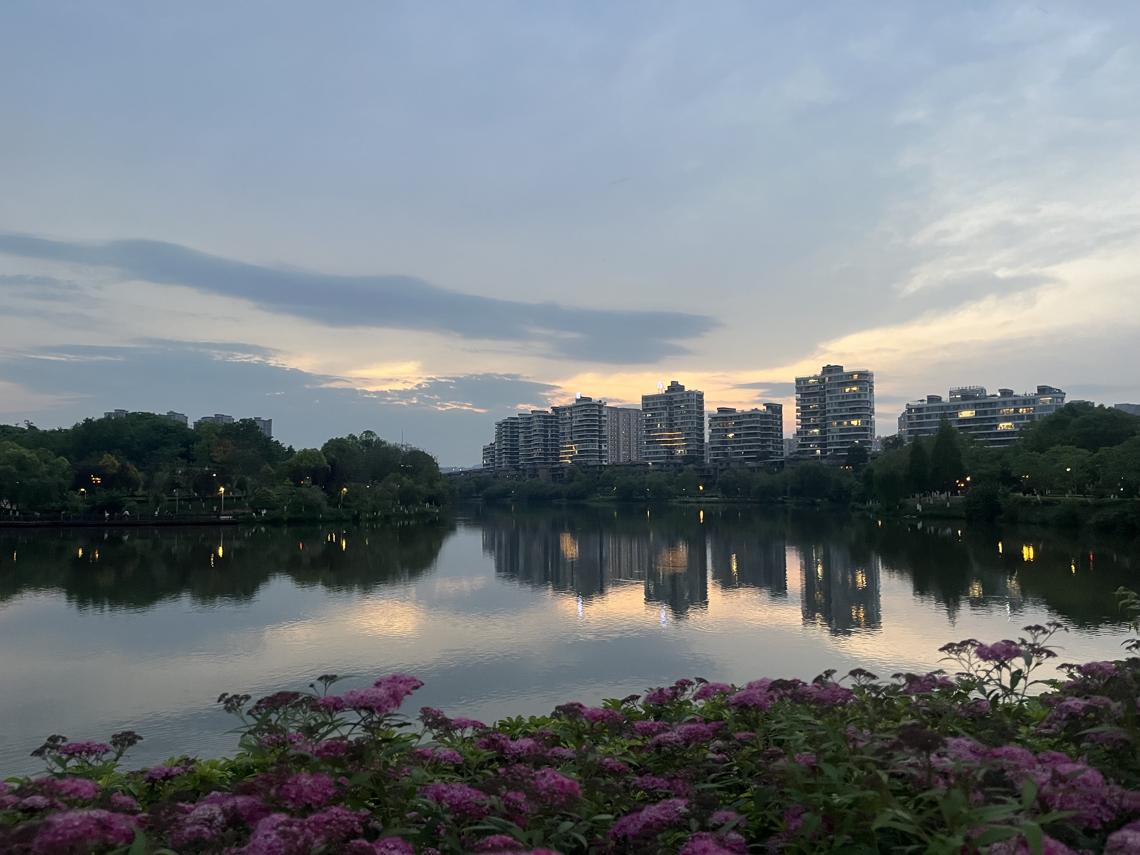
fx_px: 856
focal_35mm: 26
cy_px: 428
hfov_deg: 67.3
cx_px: 570
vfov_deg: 53.1
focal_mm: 5.1
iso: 250
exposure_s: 1/50
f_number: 1.6
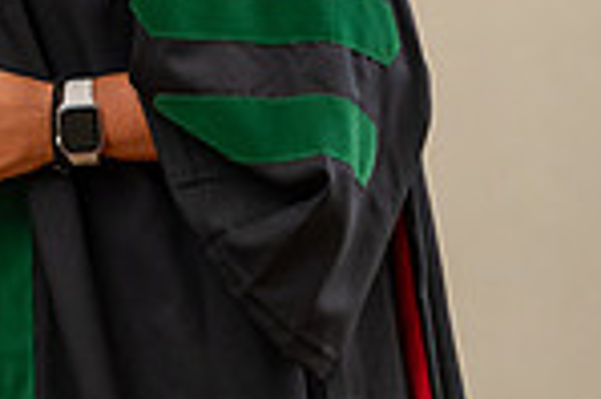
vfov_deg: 3.2
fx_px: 7154
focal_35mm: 429
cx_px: -512
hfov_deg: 4.7
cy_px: -212
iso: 1600
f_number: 3.5
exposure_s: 1/200
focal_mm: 110
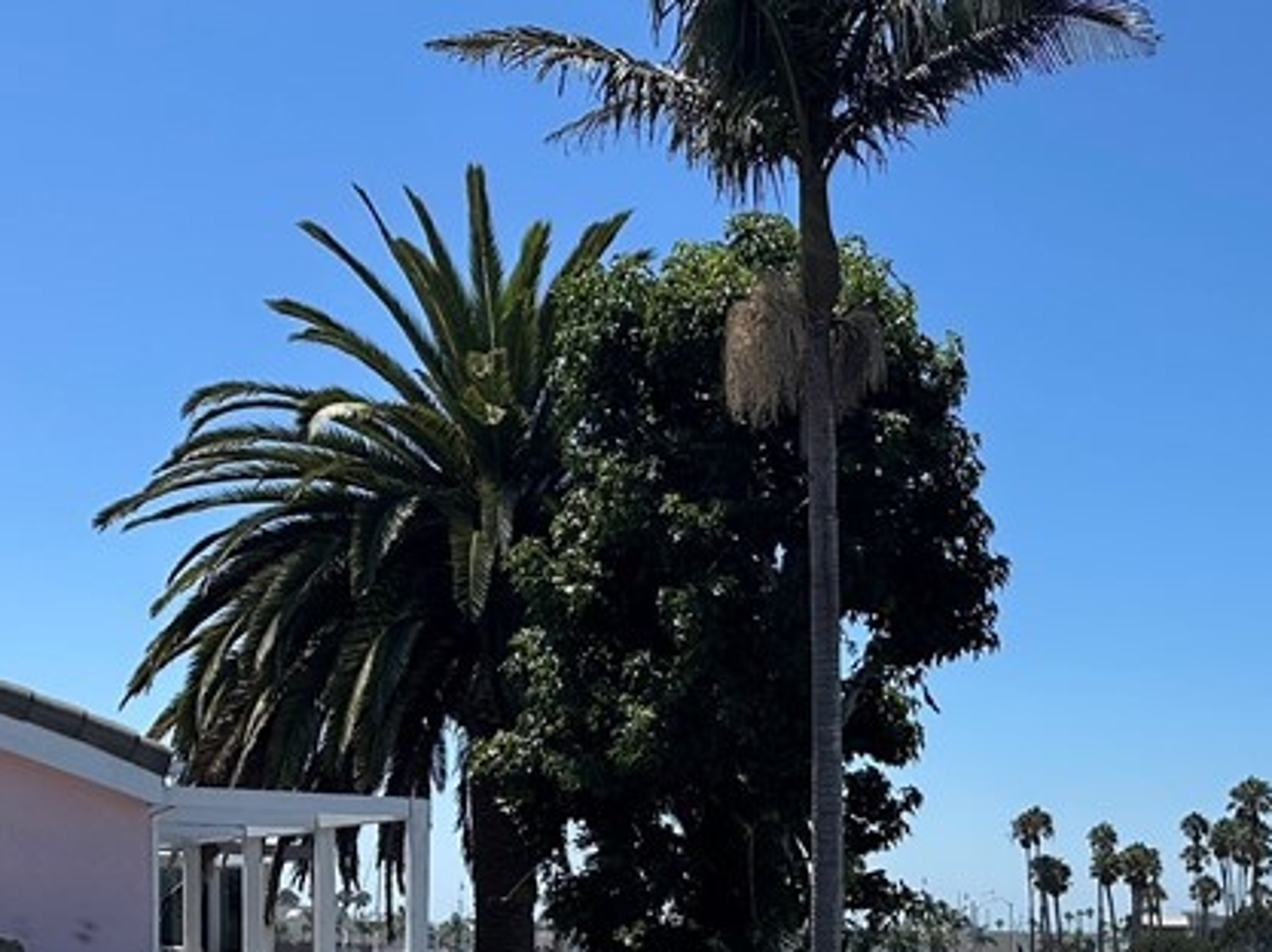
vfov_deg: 23.4
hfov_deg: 31.7
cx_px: 1043
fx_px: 2166
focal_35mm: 59
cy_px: 1019
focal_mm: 6.86
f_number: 1.78
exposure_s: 1/6623
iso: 80
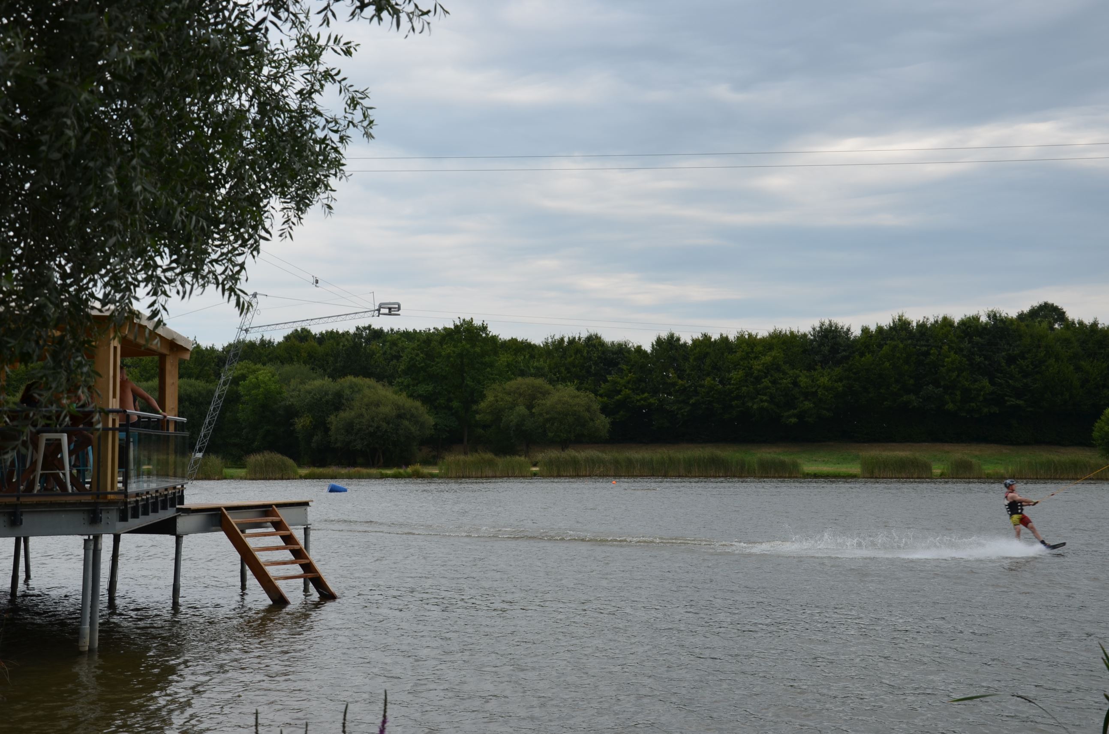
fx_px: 1614
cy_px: 367
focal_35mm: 52
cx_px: 554
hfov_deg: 37.9
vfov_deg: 25.6
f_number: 8
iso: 110
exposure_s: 1/250
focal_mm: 35
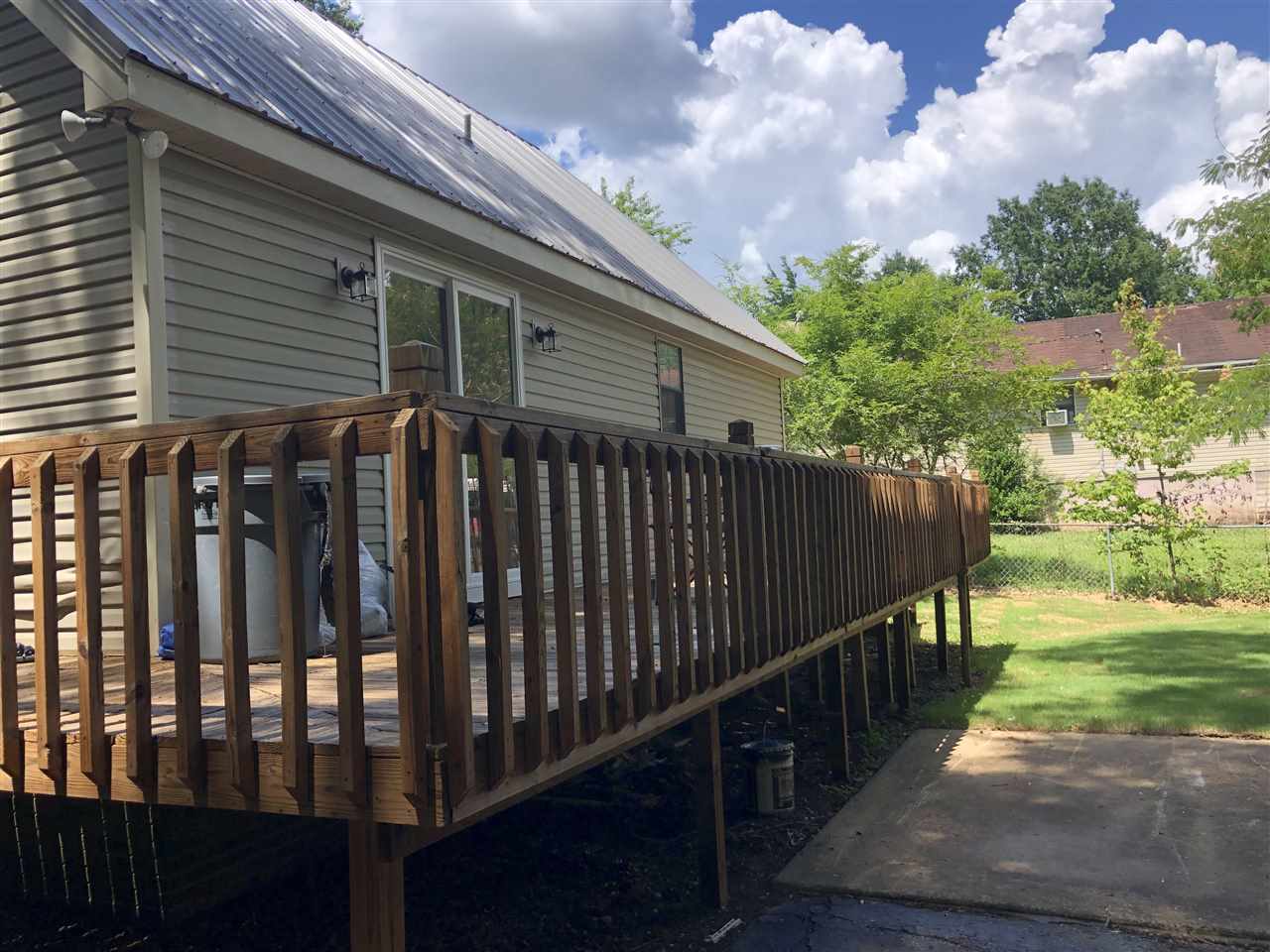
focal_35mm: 28
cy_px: 476
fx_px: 1027
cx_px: 635
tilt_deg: +1.1
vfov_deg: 49.7
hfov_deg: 63.4
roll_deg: +2.9
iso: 20
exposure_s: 1/906
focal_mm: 3.99
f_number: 1.8
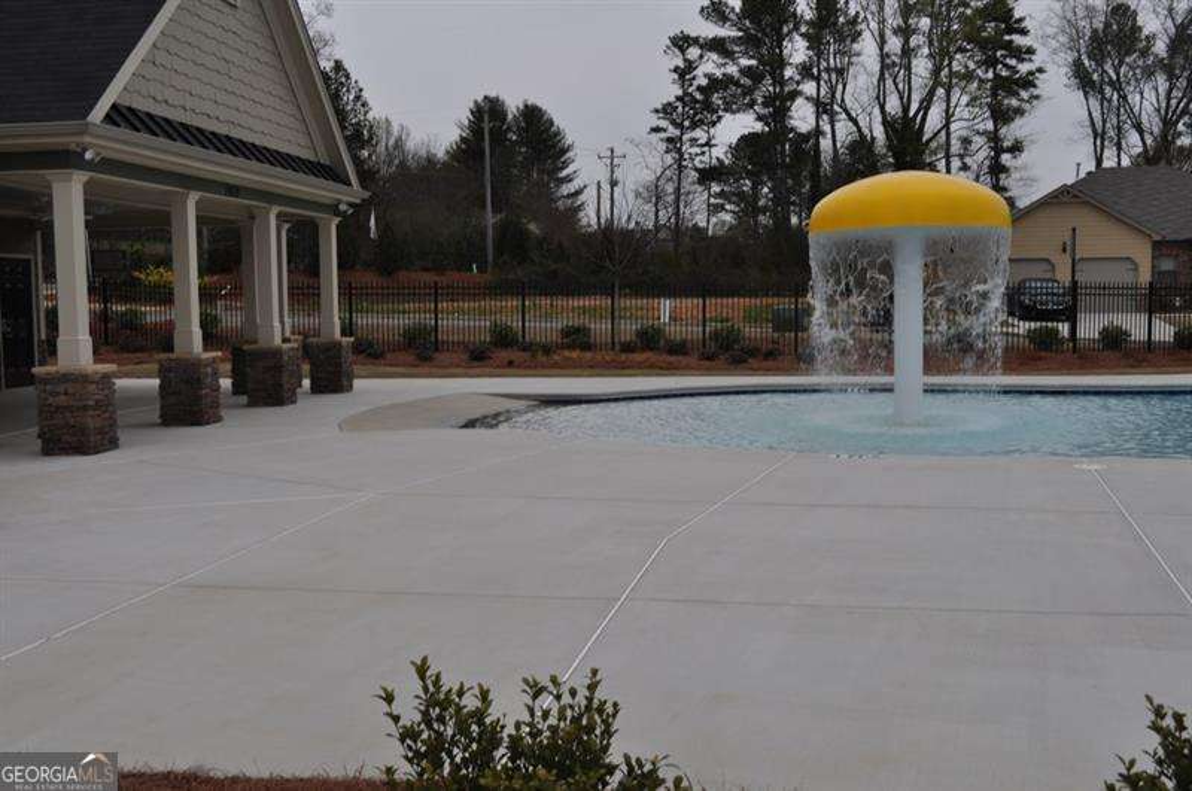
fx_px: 1289
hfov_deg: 49.6
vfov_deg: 34.1
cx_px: 596
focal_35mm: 39
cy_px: 396
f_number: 7.1
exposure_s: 1/200
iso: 200
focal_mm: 26
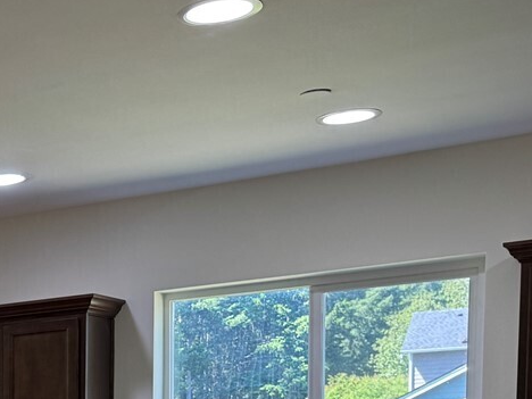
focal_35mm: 82
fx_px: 1260
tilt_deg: -6.2
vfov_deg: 16.3
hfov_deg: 20.5
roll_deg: +1.7
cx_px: -259
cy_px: 614
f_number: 1.78
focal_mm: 6.76
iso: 80
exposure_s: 1/120
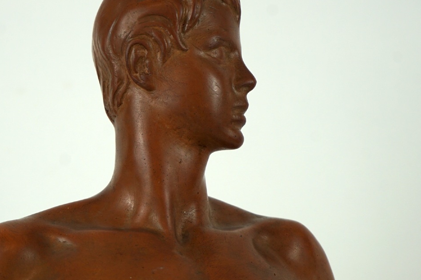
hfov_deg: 15.4
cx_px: 156
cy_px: 133
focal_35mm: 133
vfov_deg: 10.3
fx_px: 1555
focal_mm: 70
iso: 160
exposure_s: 1/160
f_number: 5.6
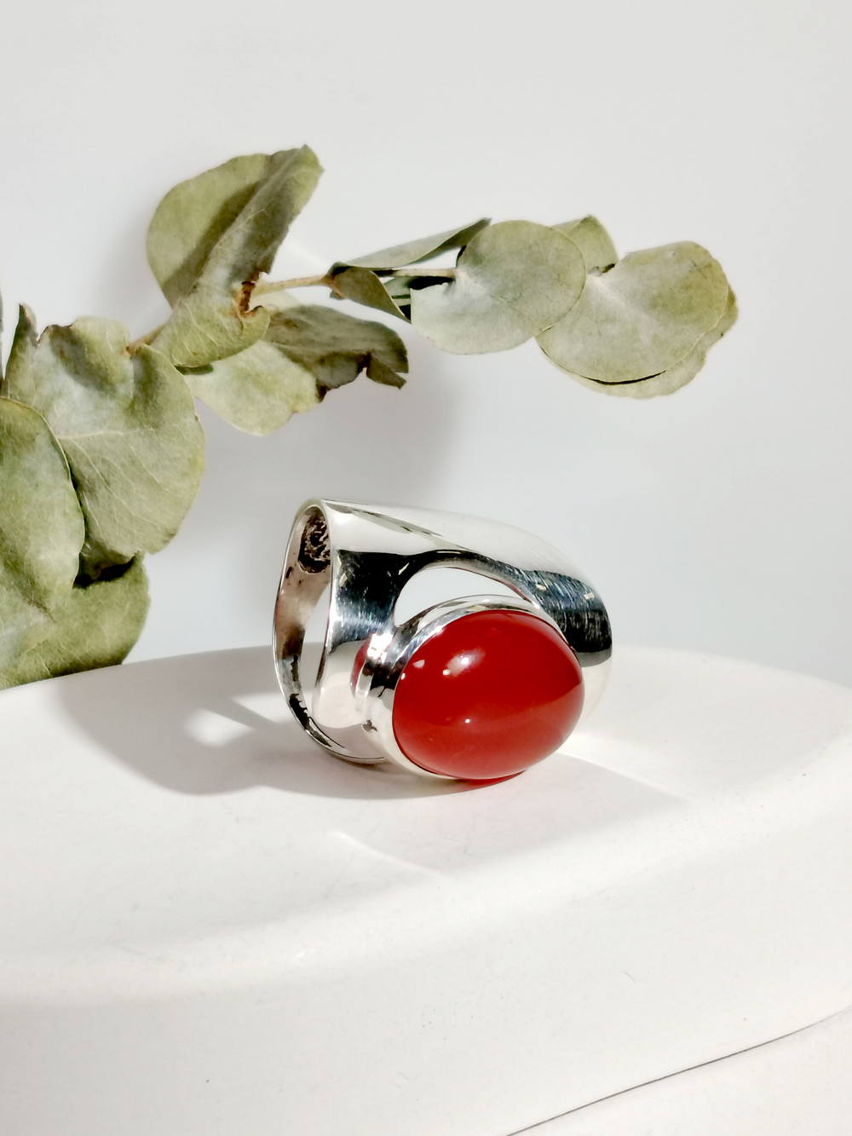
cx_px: 426
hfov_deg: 20.4
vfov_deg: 27.0
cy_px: 568
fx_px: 2362
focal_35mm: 72
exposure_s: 1/256
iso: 100
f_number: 1.75
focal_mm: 5.25
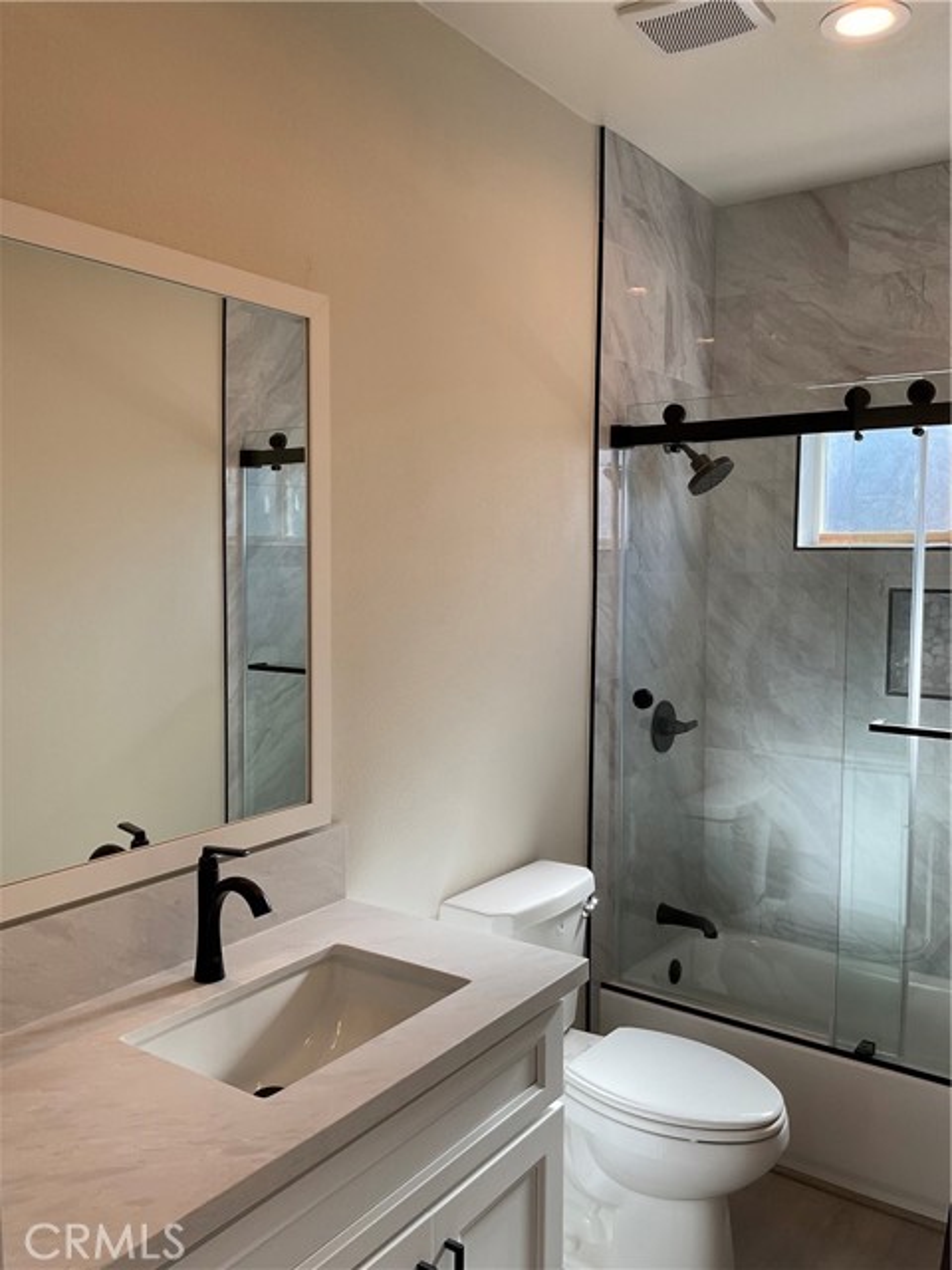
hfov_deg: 48.2
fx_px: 1063
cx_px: 476
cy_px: 635
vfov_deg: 61.7
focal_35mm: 29
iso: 16
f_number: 1.8
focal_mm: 3
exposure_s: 1/126
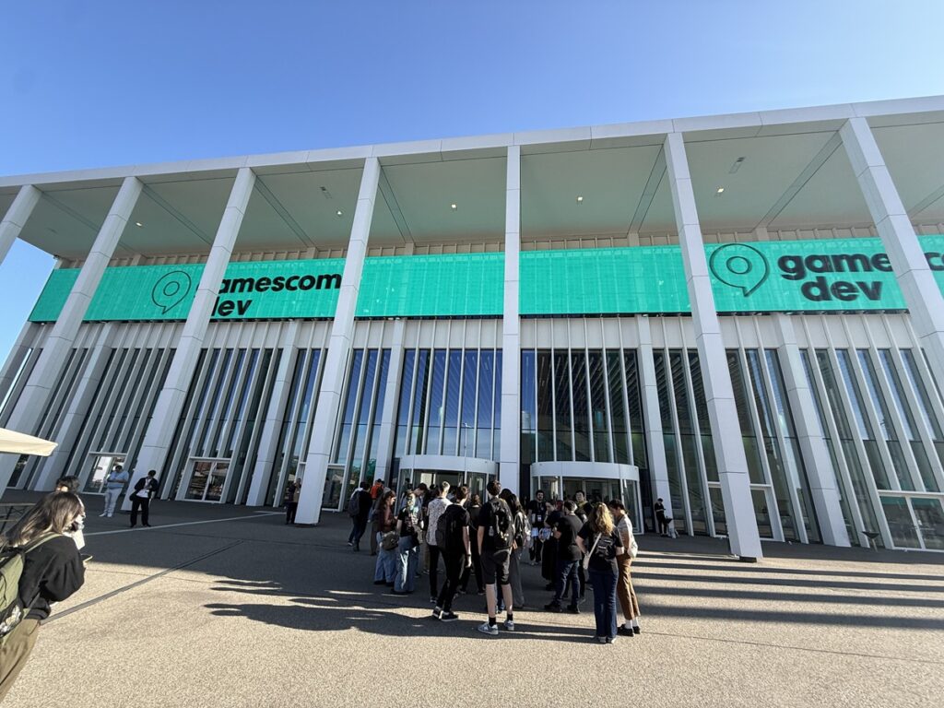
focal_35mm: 14
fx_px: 382
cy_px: 354
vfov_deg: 85.7
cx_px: 472
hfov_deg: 102.1
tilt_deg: +20.7
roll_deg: -1.6
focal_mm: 2.22
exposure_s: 1/664
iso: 50
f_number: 2.2
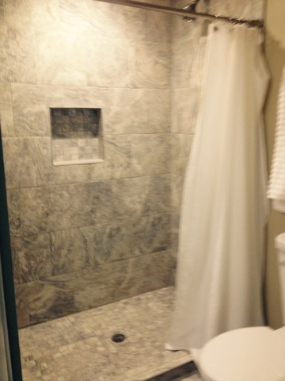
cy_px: 190
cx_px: 142
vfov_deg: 52.6
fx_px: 384
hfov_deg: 40.7
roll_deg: -1.6
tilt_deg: -10.6
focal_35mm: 35
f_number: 2.4
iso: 80
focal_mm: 4.28
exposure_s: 1/20
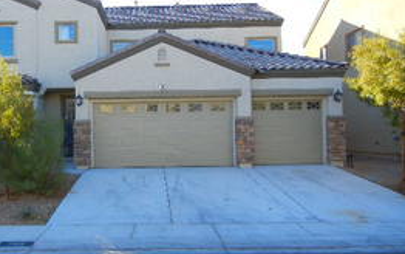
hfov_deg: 46.6
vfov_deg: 30.6
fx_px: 464
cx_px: 141
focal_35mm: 42
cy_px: 122
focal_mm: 5.4
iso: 160
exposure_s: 1/386
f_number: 3.5
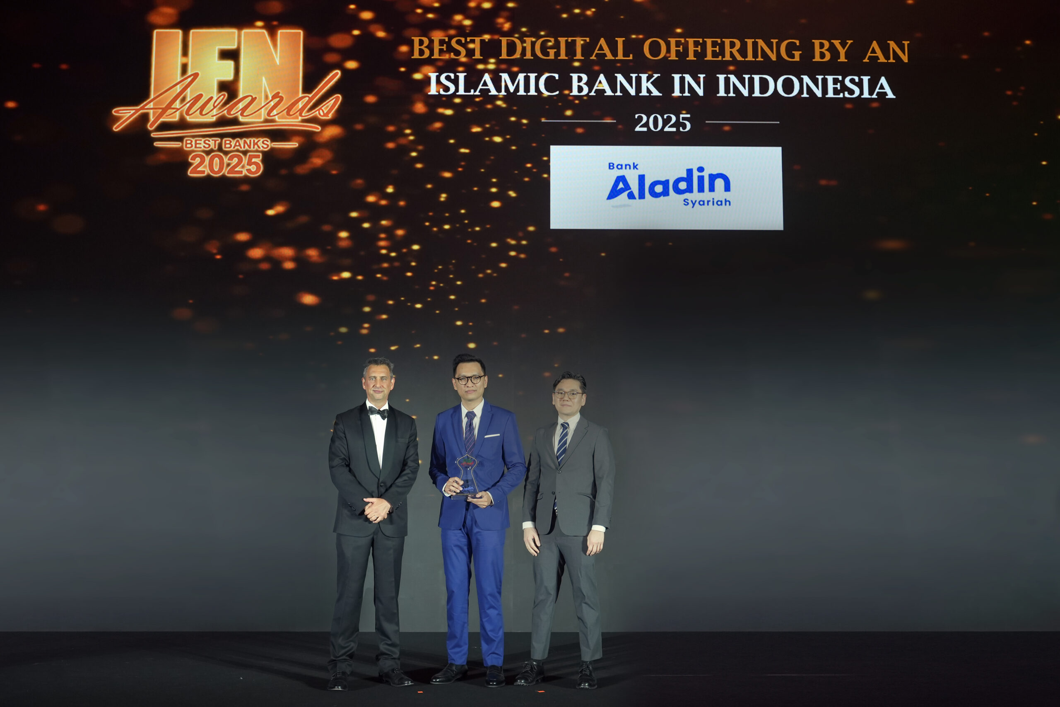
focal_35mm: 38
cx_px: 530
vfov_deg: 35.1
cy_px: 354
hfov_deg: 50.7
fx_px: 1119
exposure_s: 1/160
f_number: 4.5
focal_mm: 38
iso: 1000
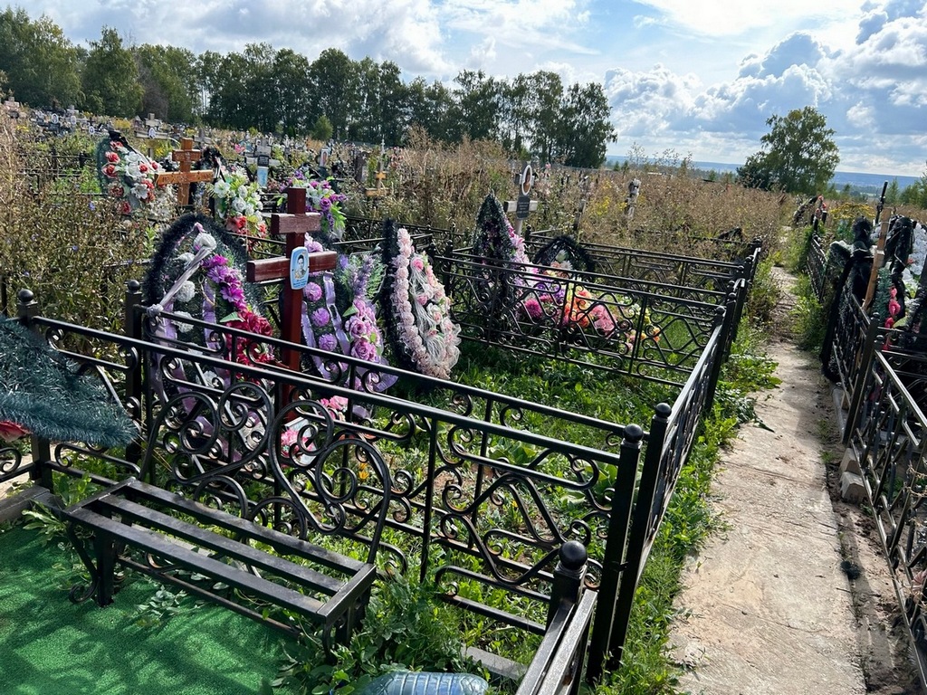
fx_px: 696
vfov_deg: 53.1
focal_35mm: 26
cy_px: 348
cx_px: 464
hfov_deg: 67.3
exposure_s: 1/1468
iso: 50
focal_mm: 5.7
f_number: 1.5
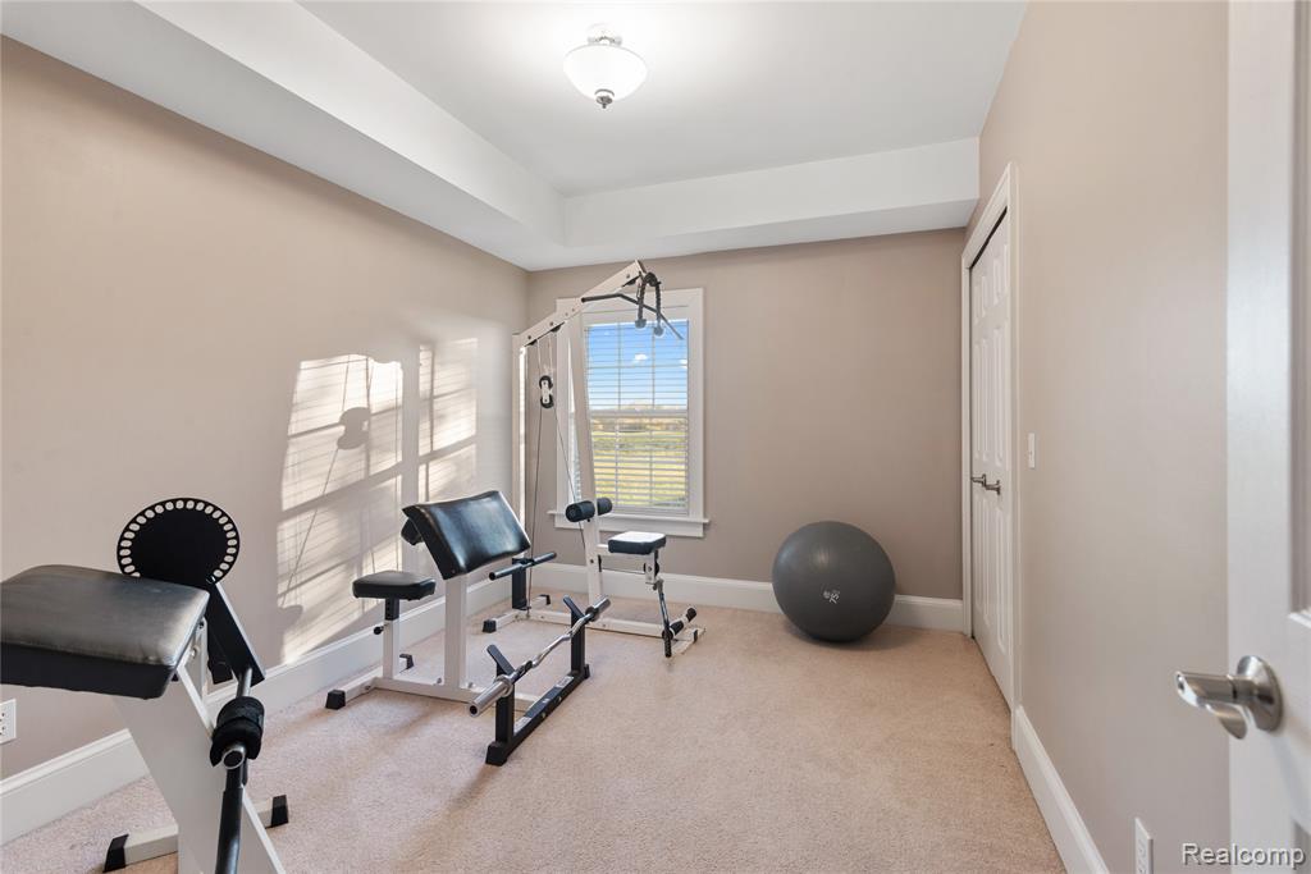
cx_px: 656
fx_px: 619
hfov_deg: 93.3
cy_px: 437
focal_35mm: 17
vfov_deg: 70.5
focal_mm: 17
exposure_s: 1/6
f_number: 9
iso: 320
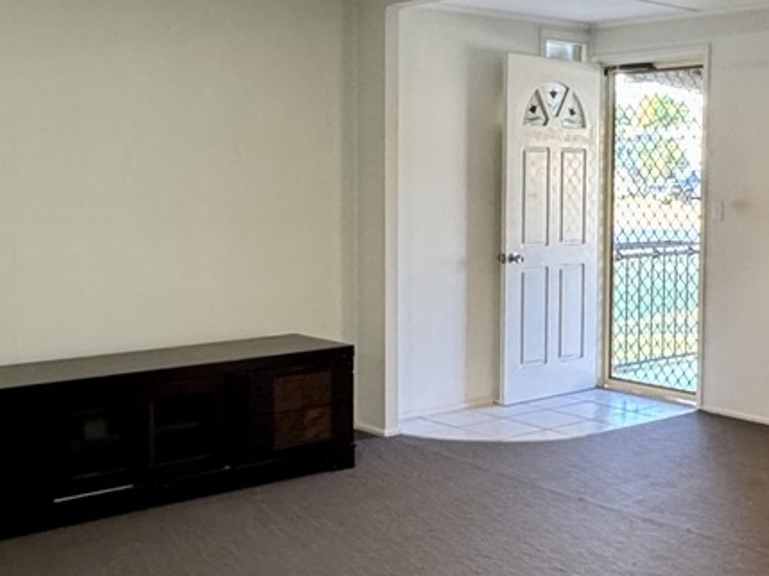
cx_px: 495
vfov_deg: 29.6
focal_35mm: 49
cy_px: 243
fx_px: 1088
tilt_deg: -3.7
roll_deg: +0.3
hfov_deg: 38.6
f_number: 2.2
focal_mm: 2.22
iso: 250
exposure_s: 1/50
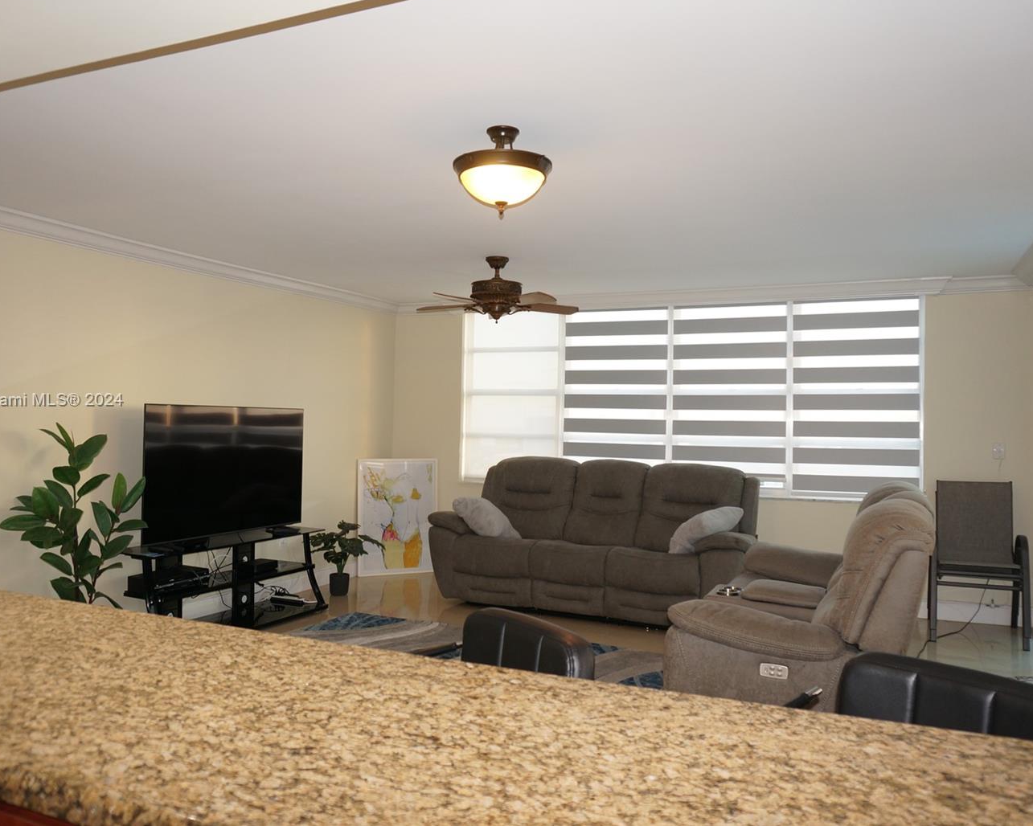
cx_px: 509
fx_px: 856
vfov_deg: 51.5
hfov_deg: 62.2
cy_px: 401
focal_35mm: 28
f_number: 4
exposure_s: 1/60
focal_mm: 16
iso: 320
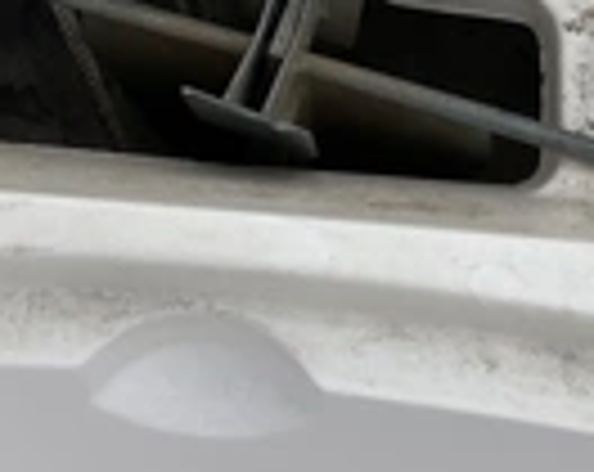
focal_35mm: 86
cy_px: -99
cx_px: 216
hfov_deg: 22.2
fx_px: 1509
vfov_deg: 17.0
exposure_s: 1/2538
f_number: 1.8
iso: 25
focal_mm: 3
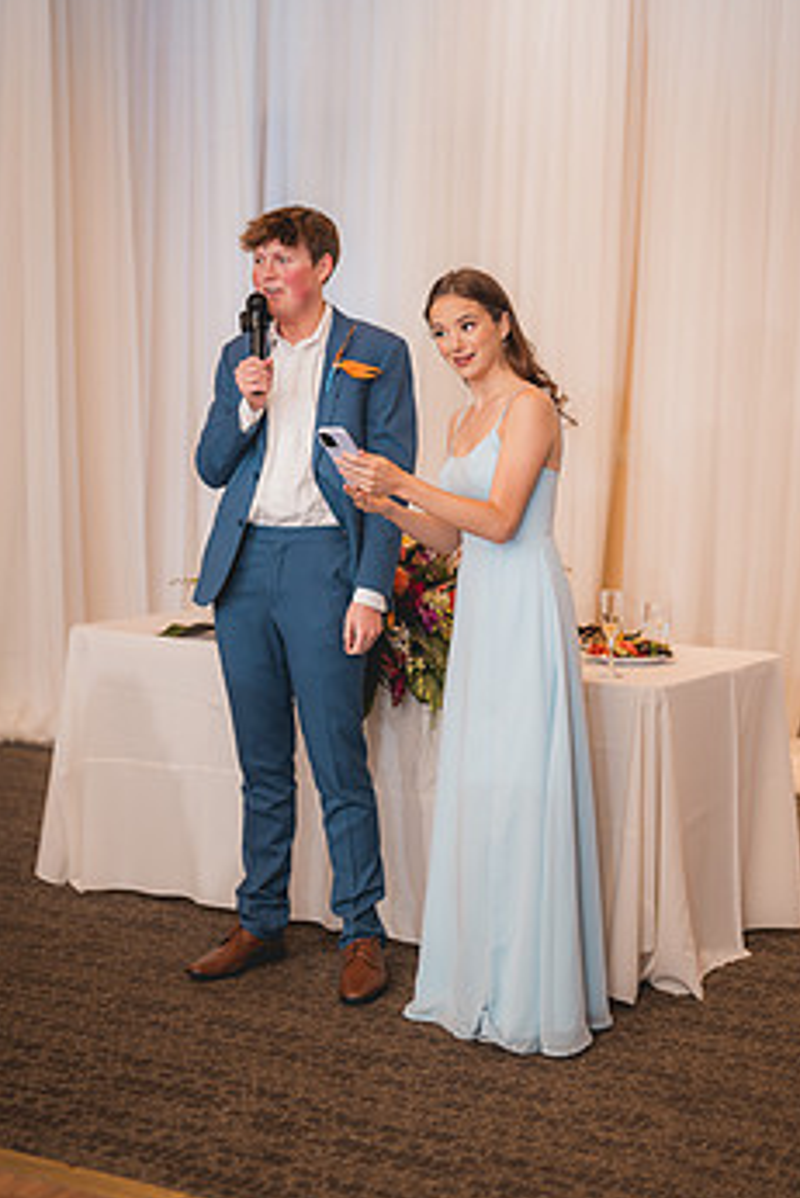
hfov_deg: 20.9
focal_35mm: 65
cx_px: 478
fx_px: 2164
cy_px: 516
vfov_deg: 30.9
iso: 200
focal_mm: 50
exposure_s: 1/250
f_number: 1.2
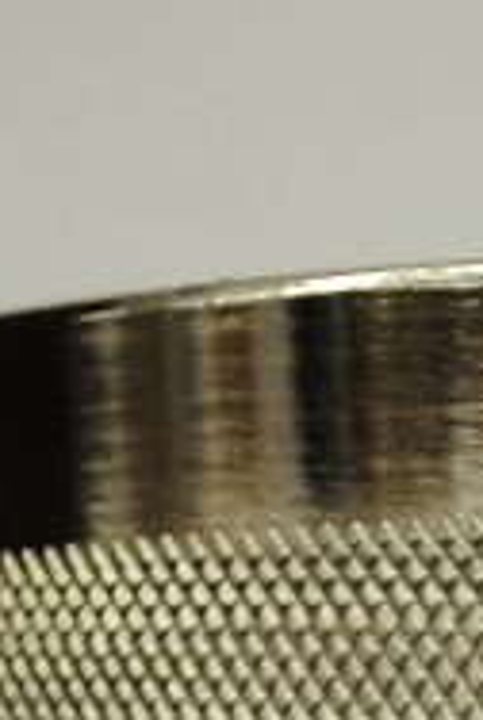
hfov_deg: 3.4
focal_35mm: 403
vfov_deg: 4.9
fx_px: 8080
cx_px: 1006
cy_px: 1892
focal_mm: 42
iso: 250
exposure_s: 1/30
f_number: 5.3
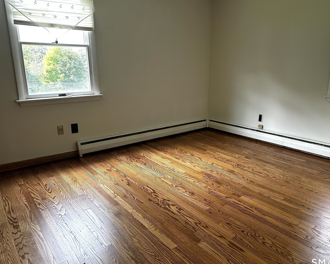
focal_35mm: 26
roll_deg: +0.2
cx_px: 183
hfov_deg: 65.8
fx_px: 254
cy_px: 131
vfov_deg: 54.9
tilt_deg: -13.0
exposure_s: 1/121
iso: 200
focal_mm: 6.86
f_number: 1.78
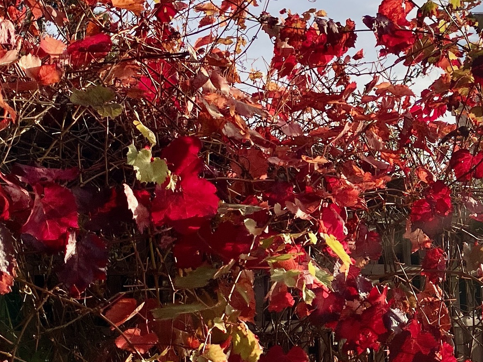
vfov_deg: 18.6
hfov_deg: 24.1
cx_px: 427
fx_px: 1102
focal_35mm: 79
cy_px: 125
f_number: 1.8
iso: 32
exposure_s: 1/3247
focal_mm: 3.99
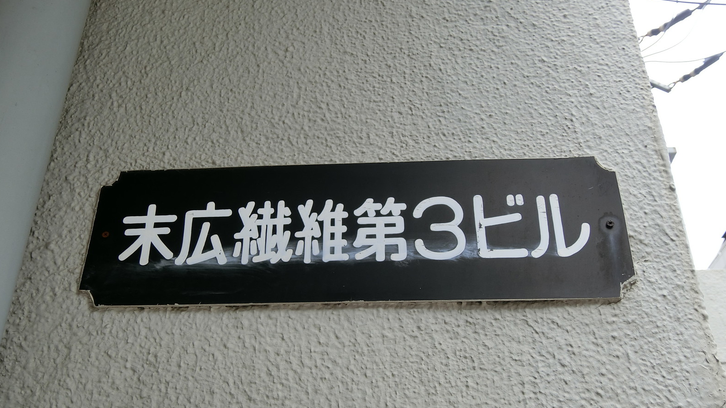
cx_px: 366
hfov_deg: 48.4
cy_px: 230
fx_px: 809
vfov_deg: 28.3
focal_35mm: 42
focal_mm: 8.1
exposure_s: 1/160
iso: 80
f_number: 3.7
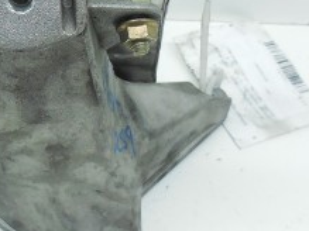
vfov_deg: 20.1
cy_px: 96
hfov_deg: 26.4
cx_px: 85
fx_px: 651
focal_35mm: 73
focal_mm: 4.5
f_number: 3.1
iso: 400
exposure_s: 1/250
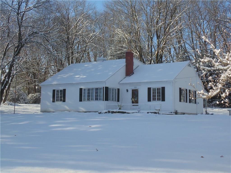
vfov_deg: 27.5
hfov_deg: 36.2
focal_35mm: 53
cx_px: 116
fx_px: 354
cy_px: 86
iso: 80
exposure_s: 1/640
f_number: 3.9
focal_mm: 9.5
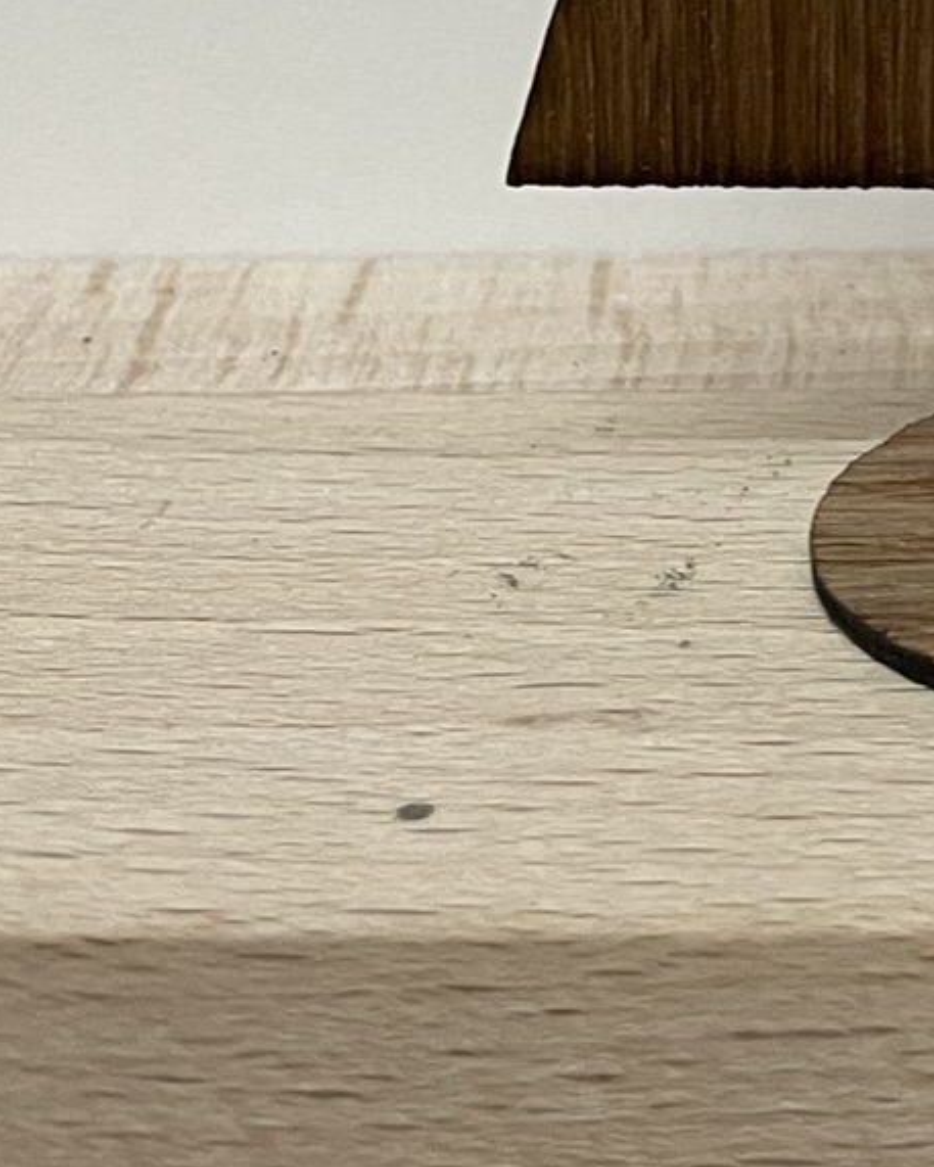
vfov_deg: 17.9
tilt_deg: -7.4
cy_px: -756
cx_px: 1328
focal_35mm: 91
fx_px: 3144
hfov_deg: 15.8
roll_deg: -0.5
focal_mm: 4.2
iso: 100
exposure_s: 1/50
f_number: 1.6
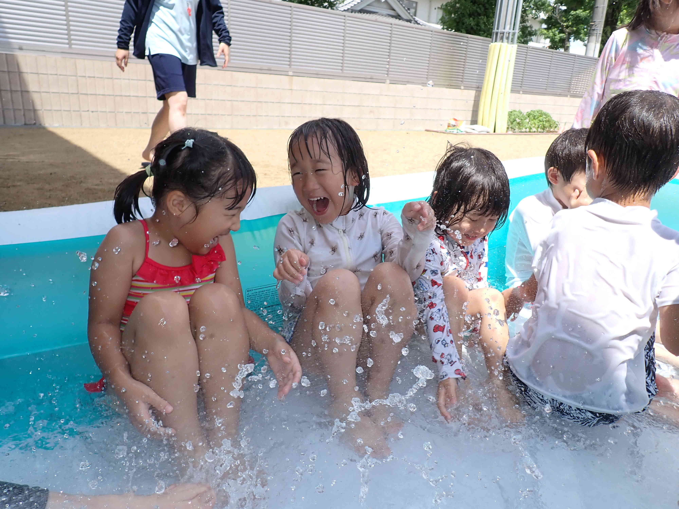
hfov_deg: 69.4
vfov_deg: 54.9
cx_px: 340
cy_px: 254
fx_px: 490
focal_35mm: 25
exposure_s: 1/800
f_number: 2.8
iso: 100
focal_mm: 4.5
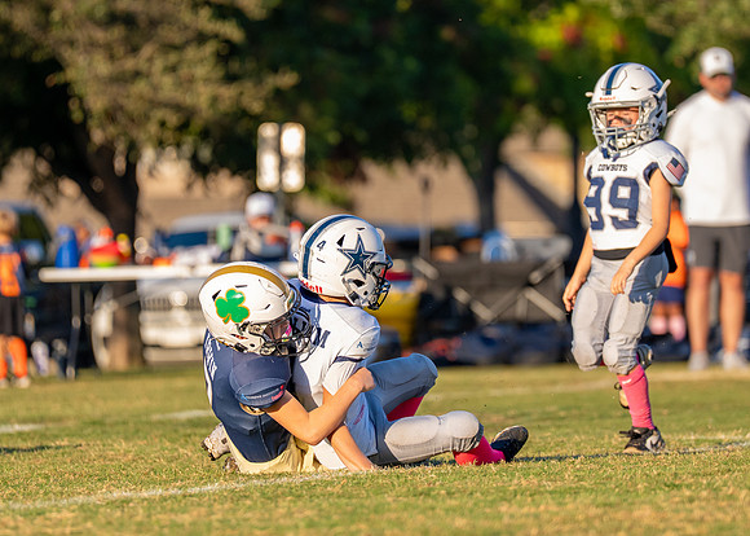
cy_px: 210
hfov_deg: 4.8
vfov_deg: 3.4
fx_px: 9007
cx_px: 464
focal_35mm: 423
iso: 400
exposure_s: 1/2500
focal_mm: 200
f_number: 2.8
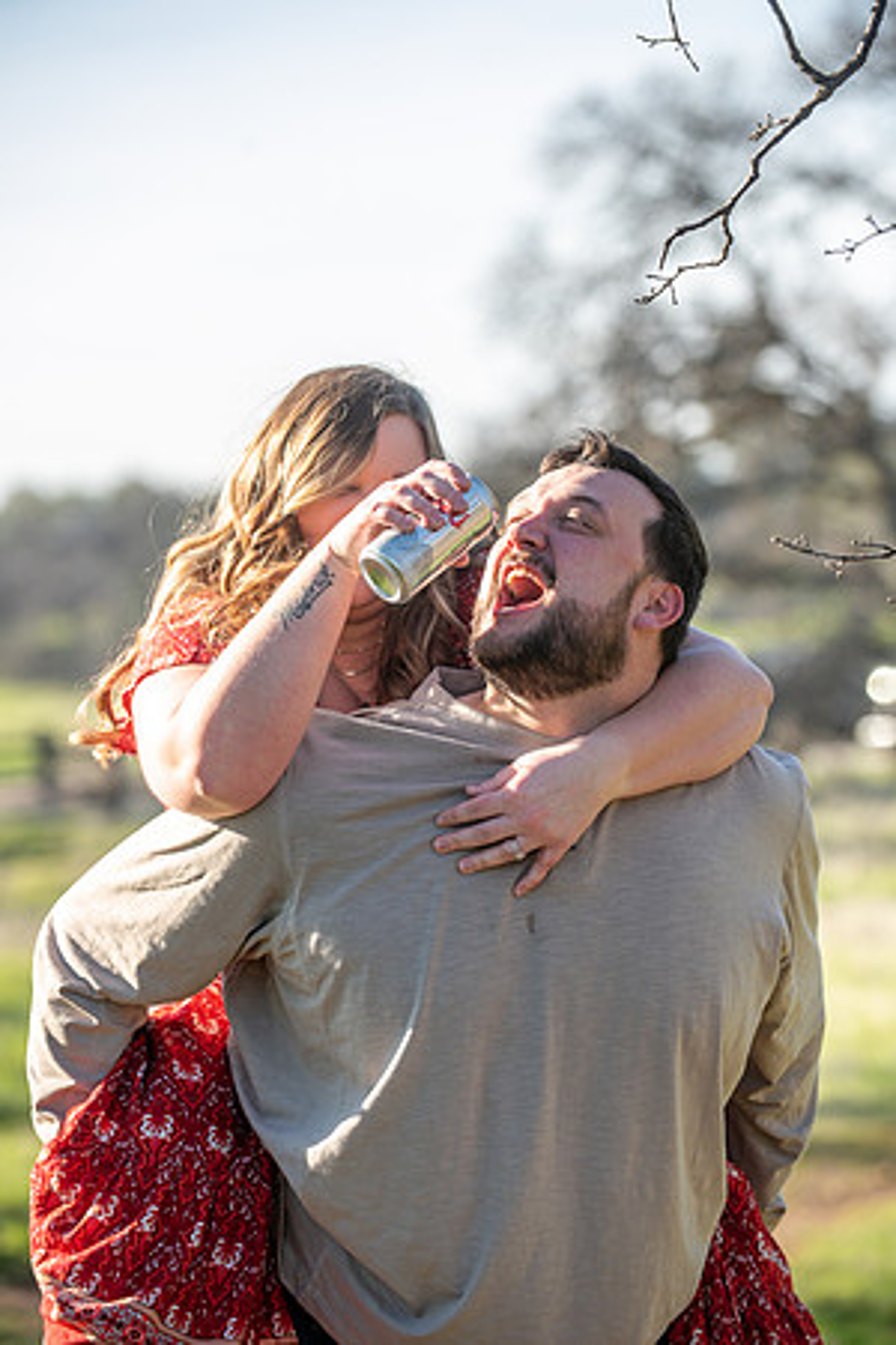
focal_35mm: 140
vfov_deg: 14.7
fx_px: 5226
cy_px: 672
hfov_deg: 9.8
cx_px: 448
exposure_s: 1/250
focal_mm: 140
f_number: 4
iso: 50
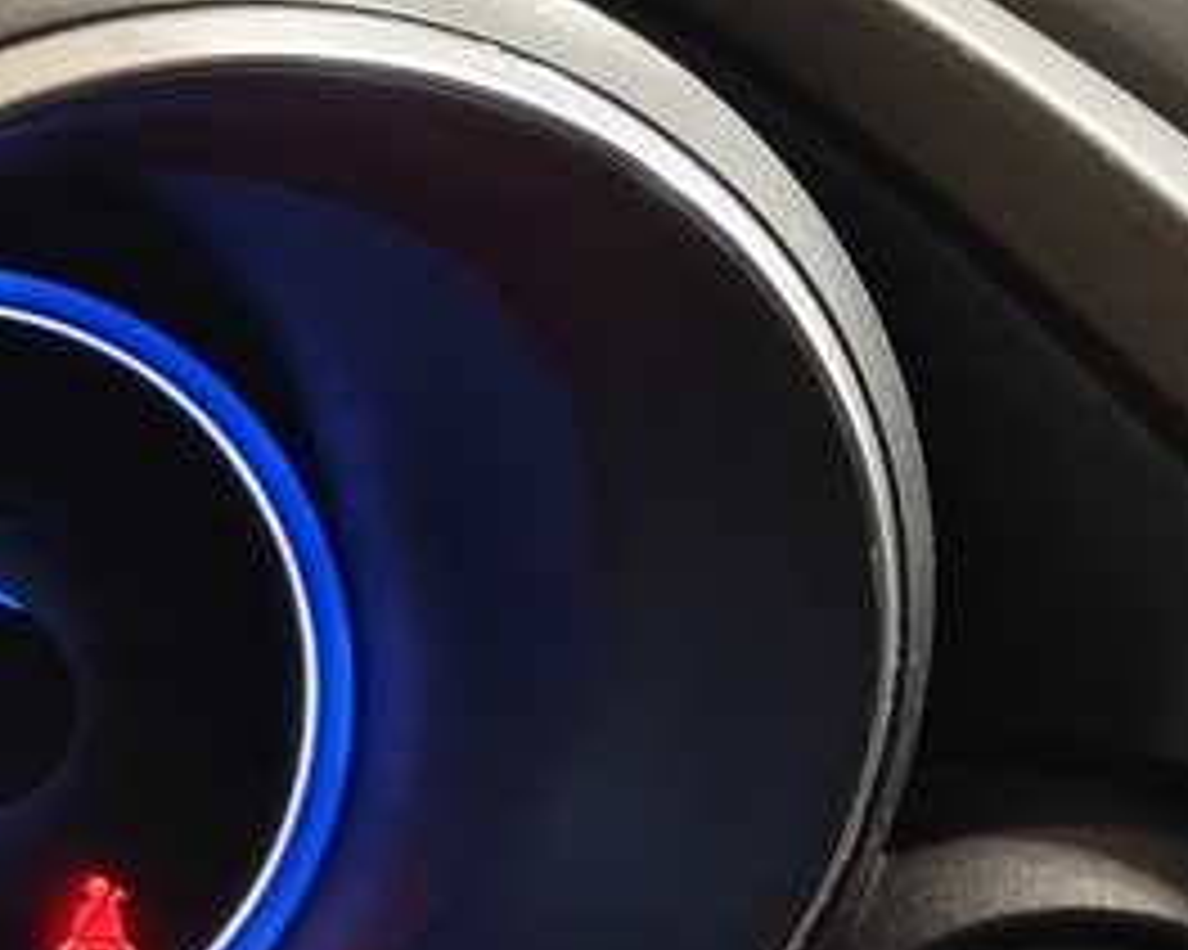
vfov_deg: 12.0
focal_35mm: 128
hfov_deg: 12.1
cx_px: -1660
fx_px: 4499
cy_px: 590
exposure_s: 1/32
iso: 160
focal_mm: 5.59
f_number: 1.8
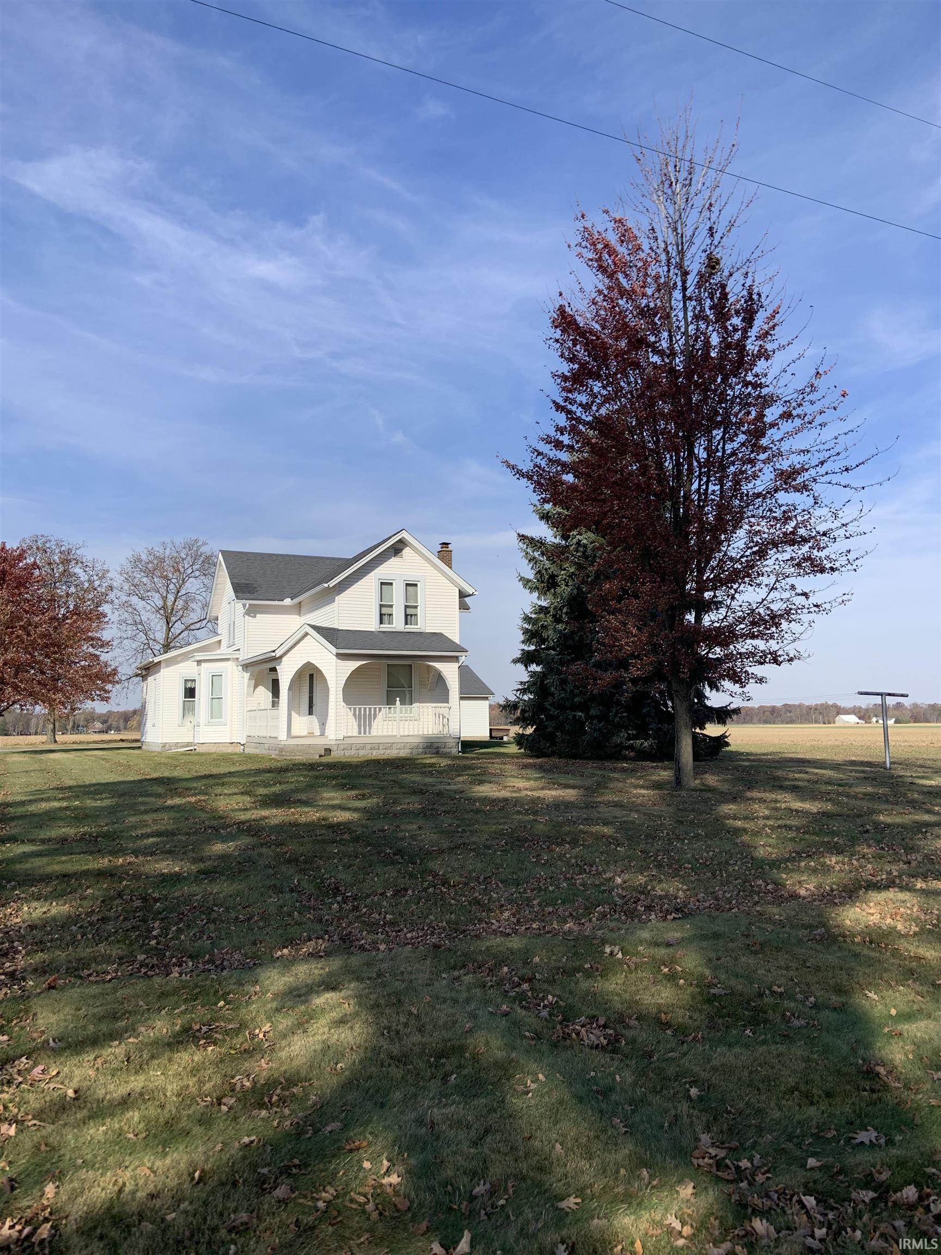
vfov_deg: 67.3
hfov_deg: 53.1
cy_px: 628
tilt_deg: +6.5
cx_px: 470
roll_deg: -0.3
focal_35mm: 26
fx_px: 942
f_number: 1.8
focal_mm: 4.25
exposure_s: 1/2208
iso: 25
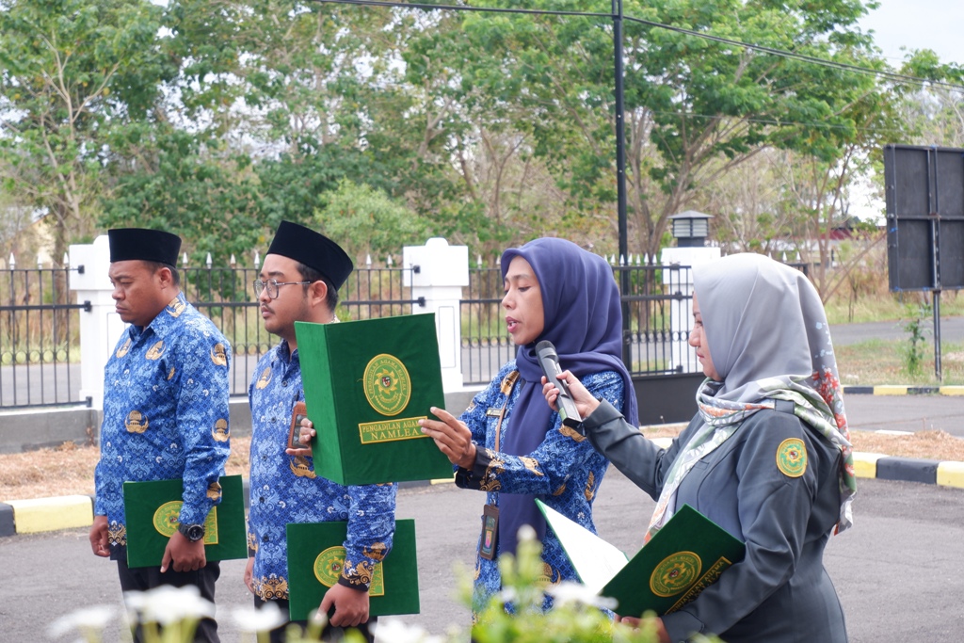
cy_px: 322
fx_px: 1821
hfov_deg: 29.7
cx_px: 482
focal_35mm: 68
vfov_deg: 20.0
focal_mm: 45
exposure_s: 1/80
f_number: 5.6
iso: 200
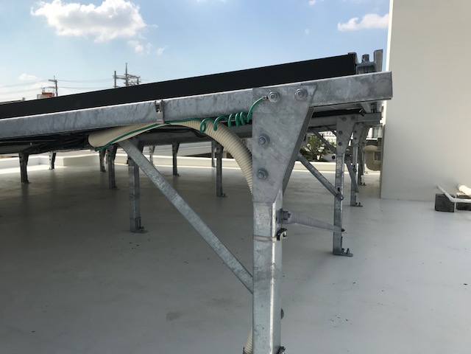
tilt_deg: -6.4
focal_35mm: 28
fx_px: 381
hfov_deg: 63.4
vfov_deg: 49.7
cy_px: 177
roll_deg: -1.0
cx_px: 236
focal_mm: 3.99
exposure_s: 1/3546
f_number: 1.8
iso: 20
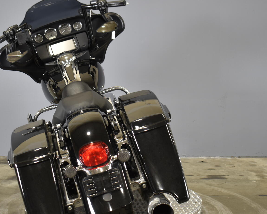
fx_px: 520
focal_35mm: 66
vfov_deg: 23.2
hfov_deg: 28.7
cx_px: 95
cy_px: 109
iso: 400
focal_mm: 27
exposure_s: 1/25
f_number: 4
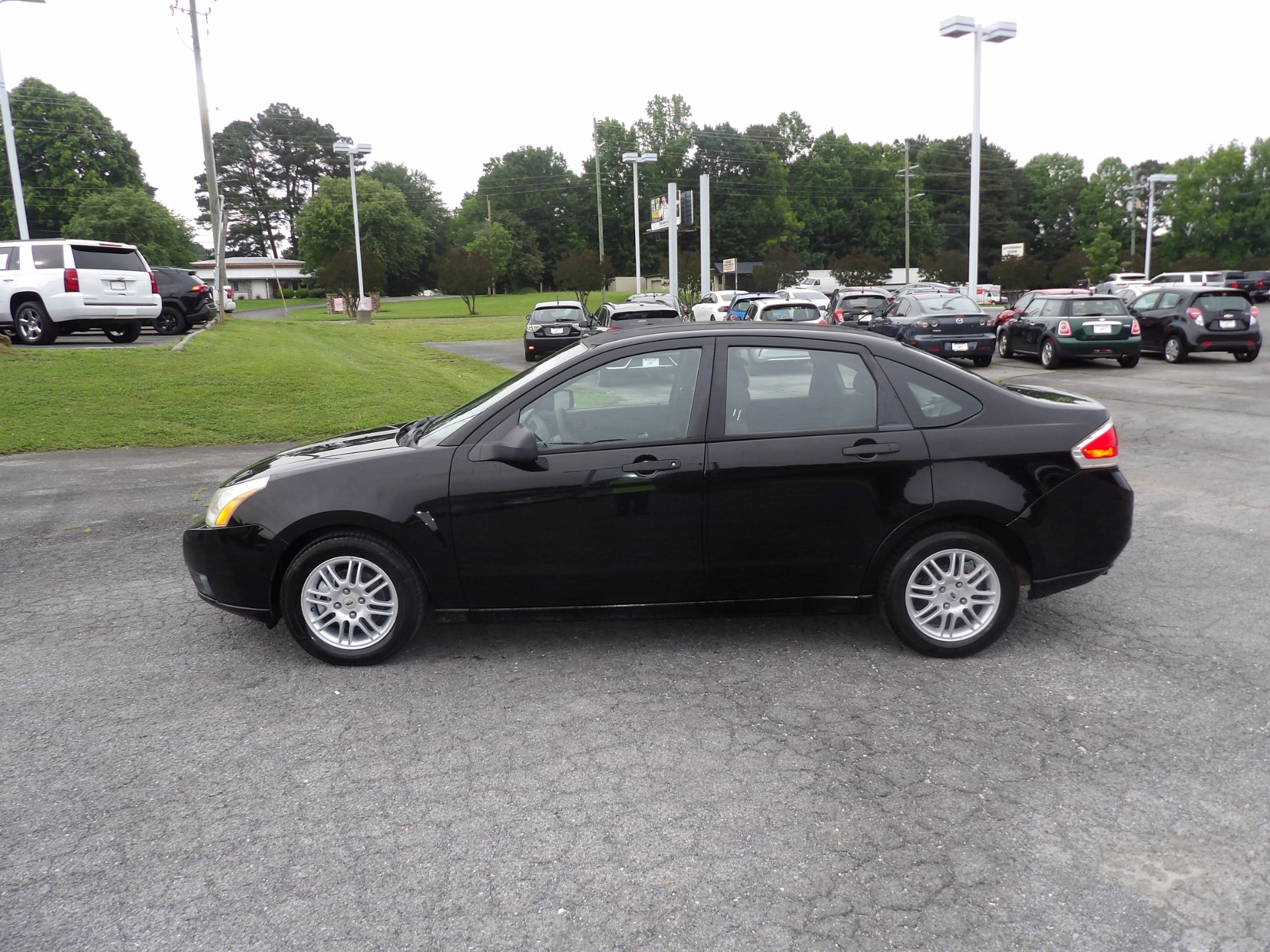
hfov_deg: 71.6
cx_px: 635
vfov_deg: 56.8
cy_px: 476
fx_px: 881
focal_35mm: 24
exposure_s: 1/181
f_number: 3.2
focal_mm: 4.3
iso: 100
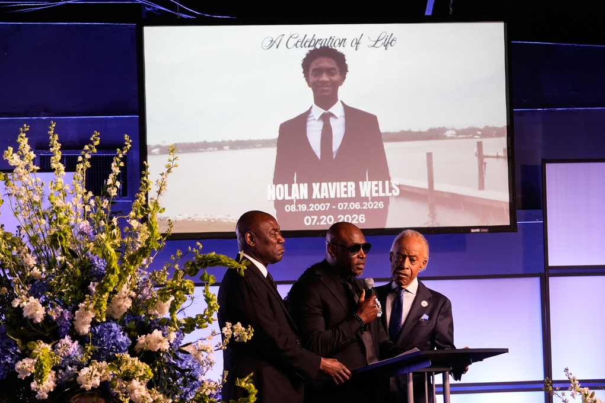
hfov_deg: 10.0
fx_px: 3445
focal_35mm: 205
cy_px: 201
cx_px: 303
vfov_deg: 6.7
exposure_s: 1/50
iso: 1250
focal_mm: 136
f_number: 8
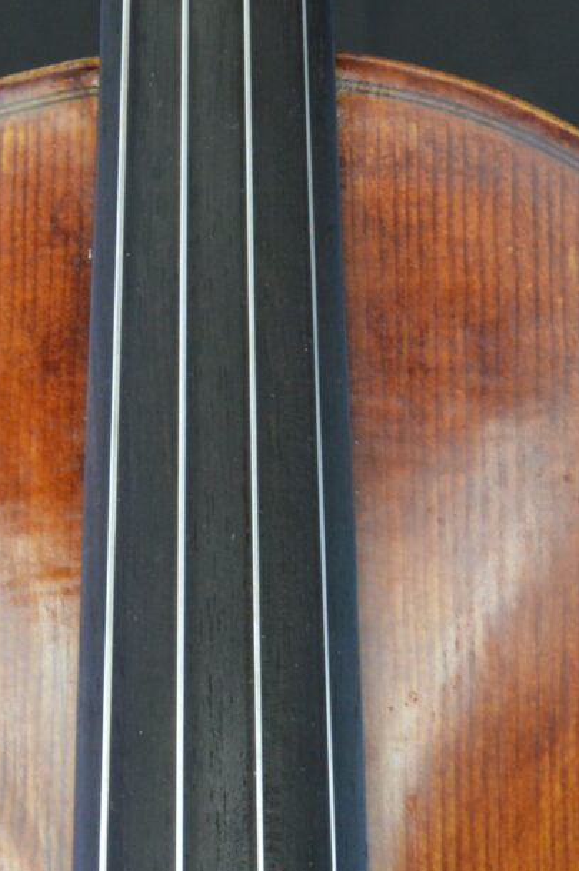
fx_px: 4115
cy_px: 1268
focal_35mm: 170
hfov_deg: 8.0
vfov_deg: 11.6
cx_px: 289
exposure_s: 1/50
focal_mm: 27
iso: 400
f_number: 9
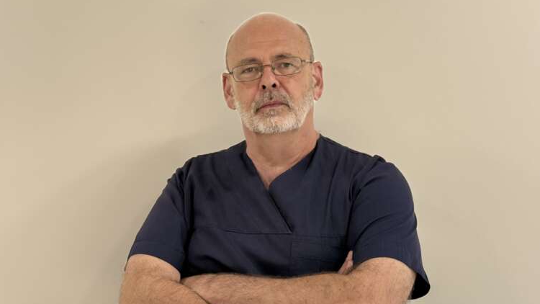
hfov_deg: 39.2
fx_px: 759
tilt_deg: +2.0
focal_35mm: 53
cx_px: 272
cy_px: 110
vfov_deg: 22.6
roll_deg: +1.4
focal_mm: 6.76
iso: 125
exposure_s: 1/215
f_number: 1.78
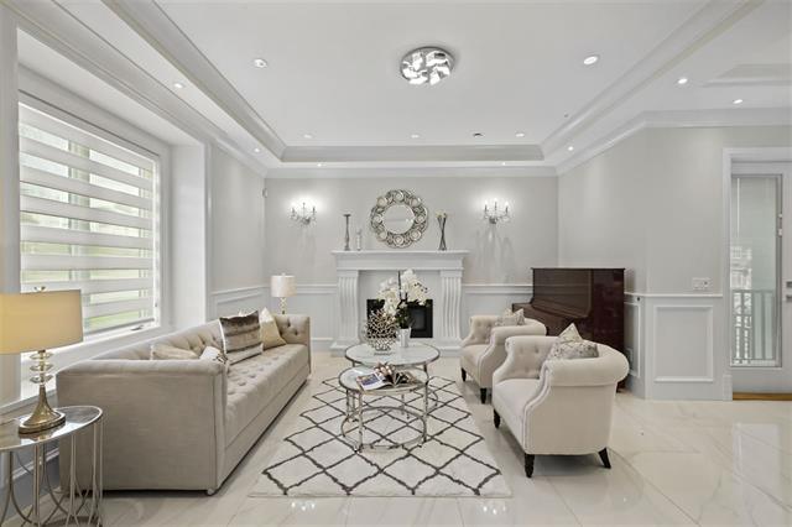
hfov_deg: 100.4
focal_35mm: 15
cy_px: 264
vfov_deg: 77.3
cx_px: 396
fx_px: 330
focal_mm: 15
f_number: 10
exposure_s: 1/60
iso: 2500
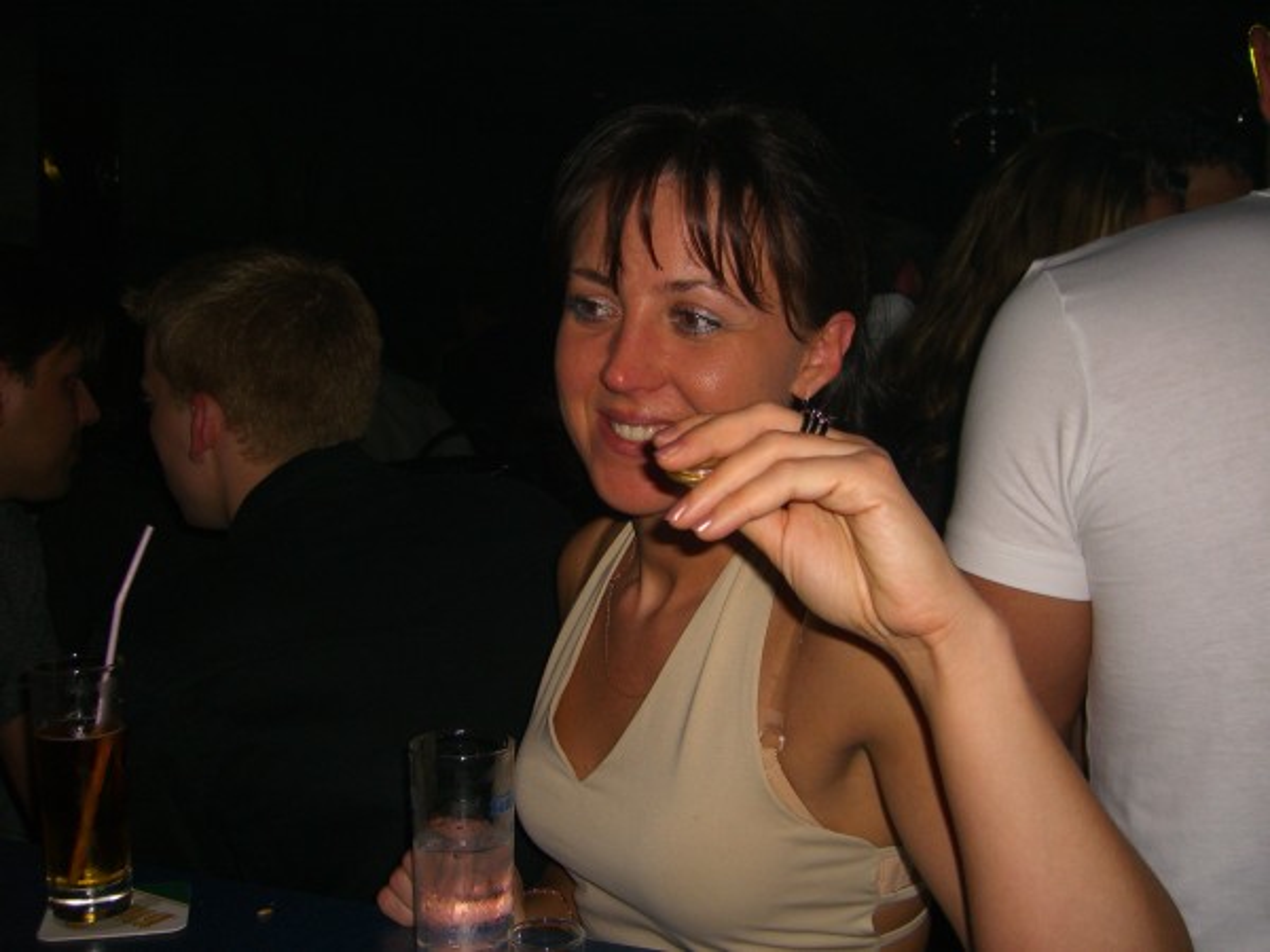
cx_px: 635
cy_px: 476
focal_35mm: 38
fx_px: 1394
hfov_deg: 49.0
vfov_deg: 37.7
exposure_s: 1/60
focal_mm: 7.9
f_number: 2.8
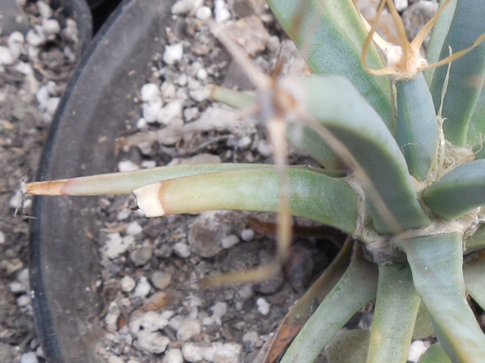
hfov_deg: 25.0
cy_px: 175
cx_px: 425
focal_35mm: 76
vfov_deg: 19.4
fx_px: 1064
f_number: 3.6
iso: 125
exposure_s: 1/40
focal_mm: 5.6
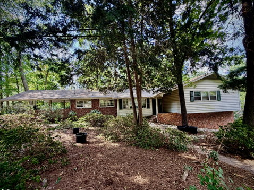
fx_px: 110
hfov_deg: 98.2
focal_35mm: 15
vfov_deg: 81.6
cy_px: 99
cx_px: 130
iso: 64
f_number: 2.2
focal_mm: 2.22
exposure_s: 1/121
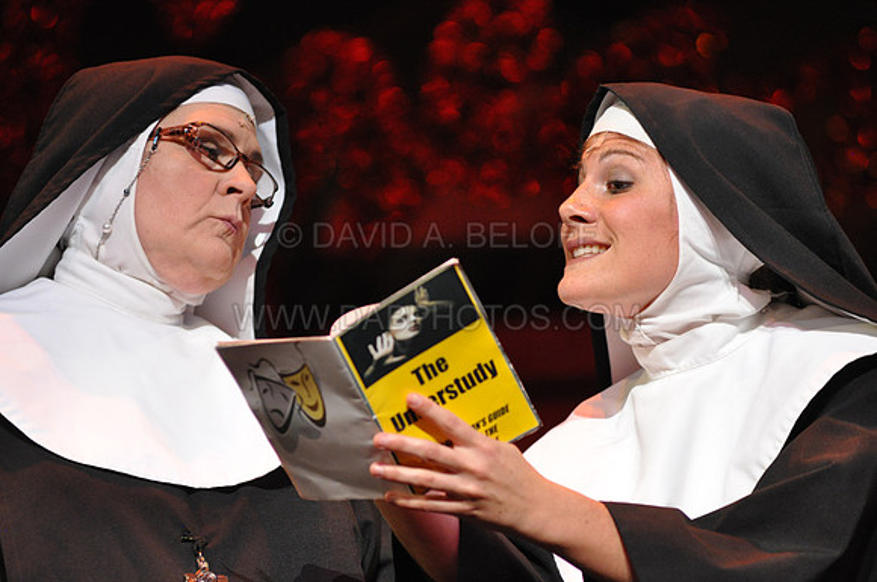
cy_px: 291
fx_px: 6203
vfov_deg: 5.4
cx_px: 438
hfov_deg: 8.1
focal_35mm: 255
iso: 1600
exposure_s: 1/400
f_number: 2.8
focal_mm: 170
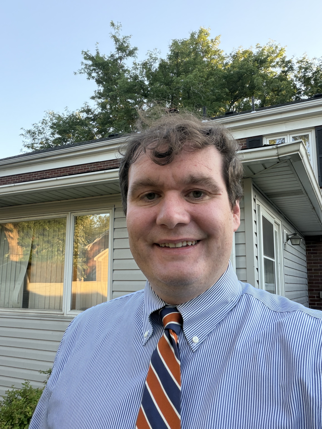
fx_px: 372
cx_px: 161
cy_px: 214
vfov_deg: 60.0
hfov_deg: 46.8
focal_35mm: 30
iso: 80
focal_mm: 2.71
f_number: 1.9
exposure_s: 1/121
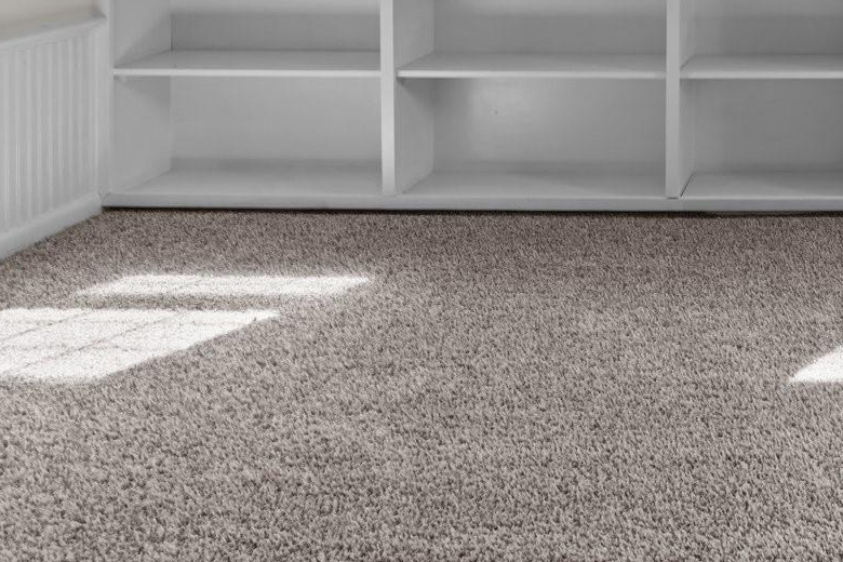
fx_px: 983
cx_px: 886
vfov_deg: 27.6
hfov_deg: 39.5
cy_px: -132
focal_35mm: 42
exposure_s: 1/8
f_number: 8
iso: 500
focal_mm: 16
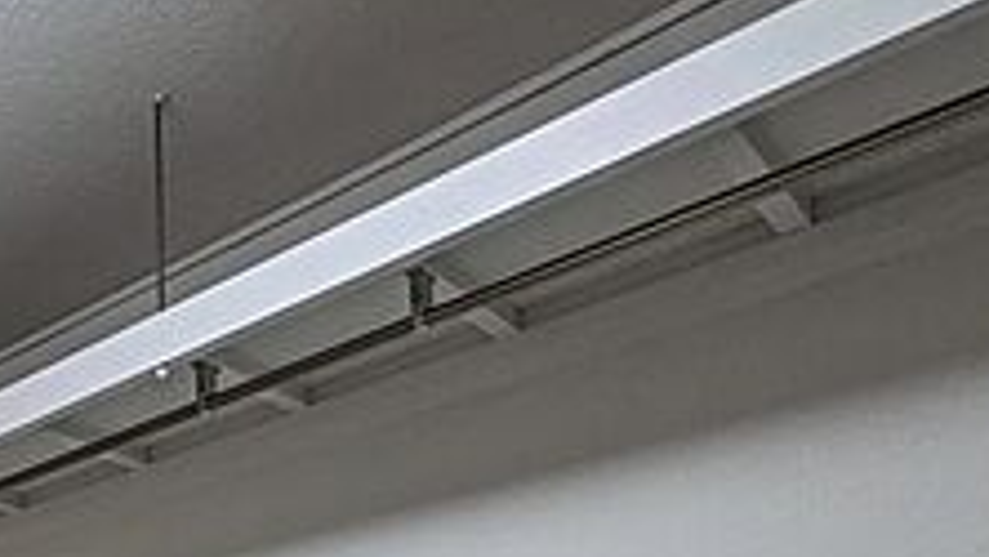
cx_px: -165
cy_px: 873
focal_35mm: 44
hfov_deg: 36.9
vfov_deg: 21.8
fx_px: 1154
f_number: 2.2
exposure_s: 1/120
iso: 140
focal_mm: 1.83
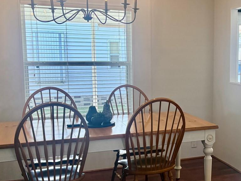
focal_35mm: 54
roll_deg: +0.2
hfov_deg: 33.3
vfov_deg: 27.0
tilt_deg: -6.4
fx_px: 376
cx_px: 226
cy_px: 97
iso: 80
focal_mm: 5.96
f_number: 1.6
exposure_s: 1/239
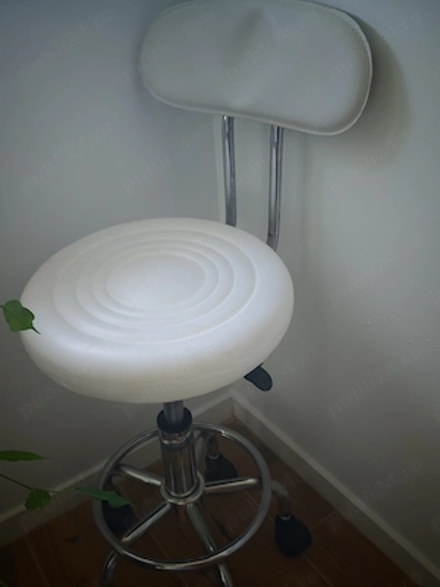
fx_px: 559
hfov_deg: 42.9
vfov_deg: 55.4
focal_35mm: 33
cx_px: 220
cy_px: 294
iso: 125
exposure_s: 1/100
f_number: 1.67
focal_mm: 8.71
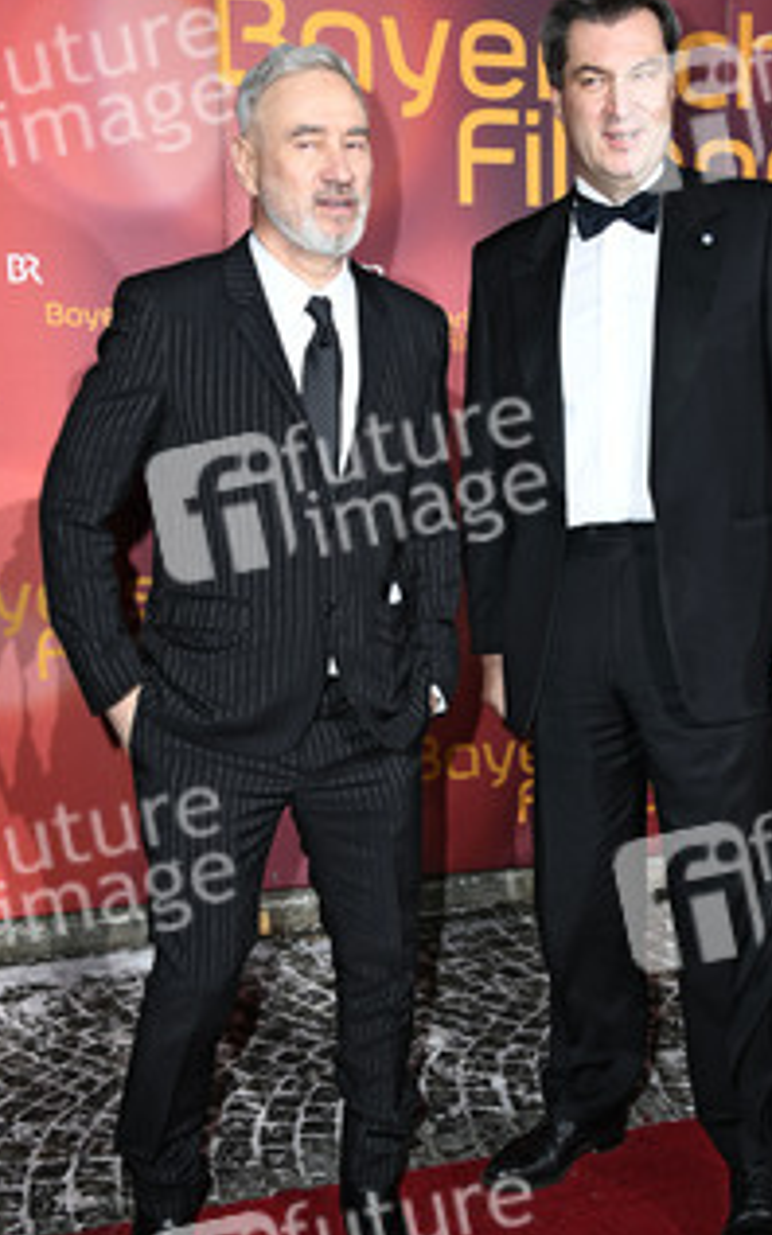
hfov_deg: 28.5
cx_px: 460
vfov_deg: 44.3
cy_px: 686
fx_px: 1516
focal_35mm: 45
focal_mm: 35
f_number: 6.3
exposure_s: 1/125
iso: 500
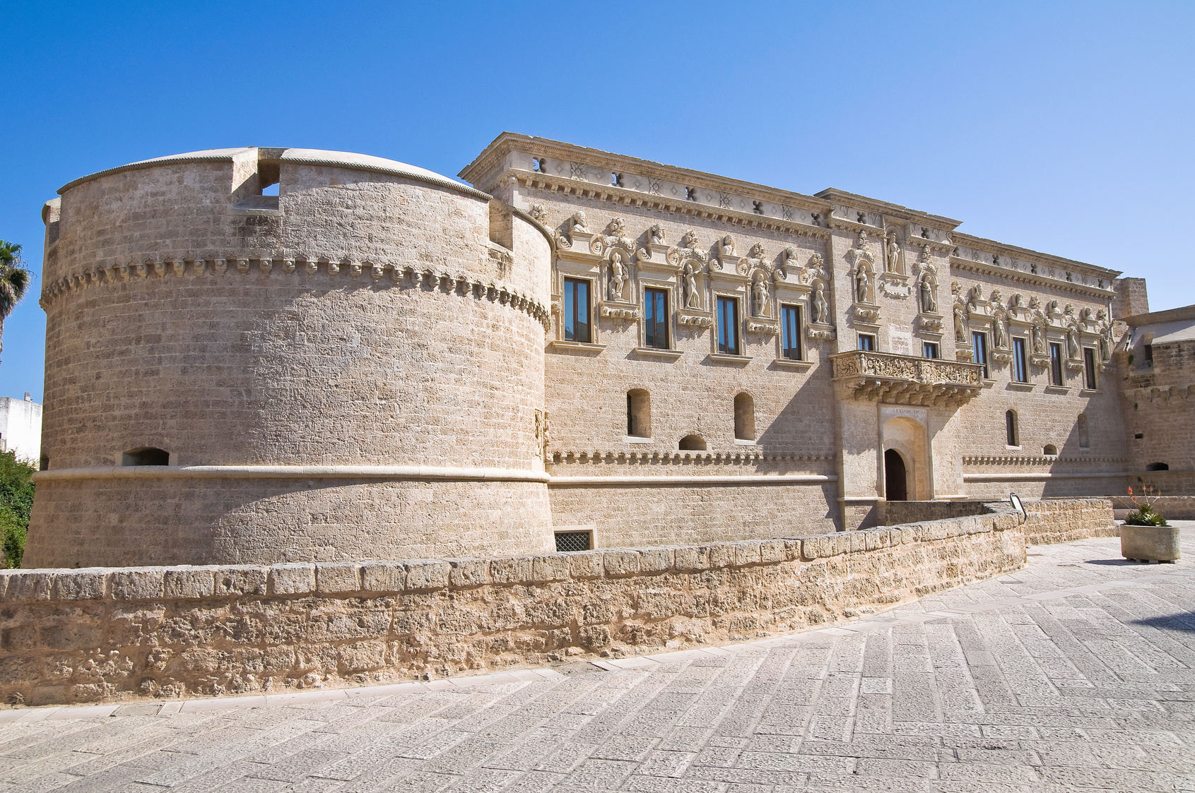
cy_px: 396
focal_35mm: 26
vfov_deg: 50.3
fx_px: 845
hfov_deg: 70.5
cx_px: 598
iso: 200
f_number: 10
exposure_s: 1/250
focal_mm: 17
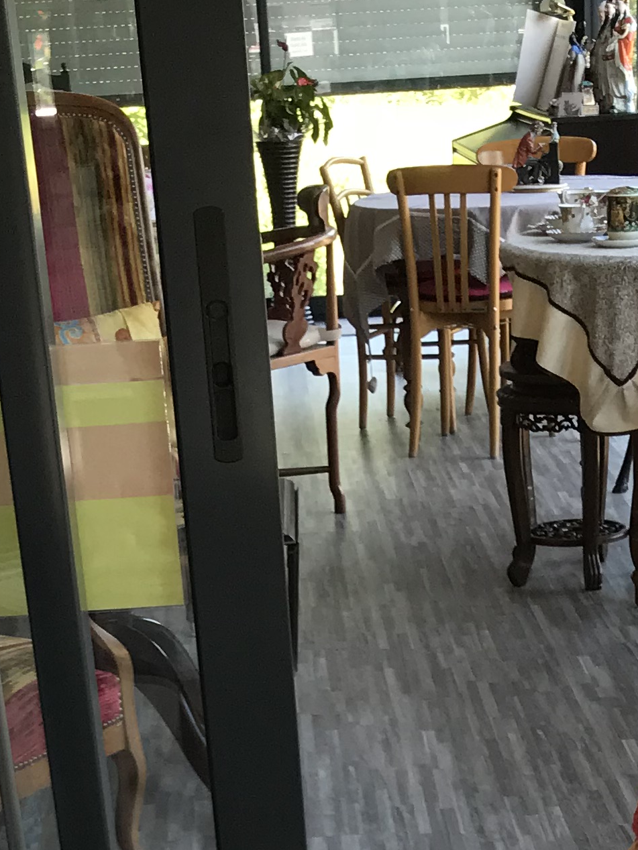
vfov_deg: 19.2
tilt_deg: -29.2
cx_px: 392
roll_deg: +4.0
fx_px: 2187
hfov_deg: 16.6
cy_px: 1285
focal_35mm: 89
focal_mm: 3.99
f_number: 1.8
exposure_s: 1/100
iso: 32
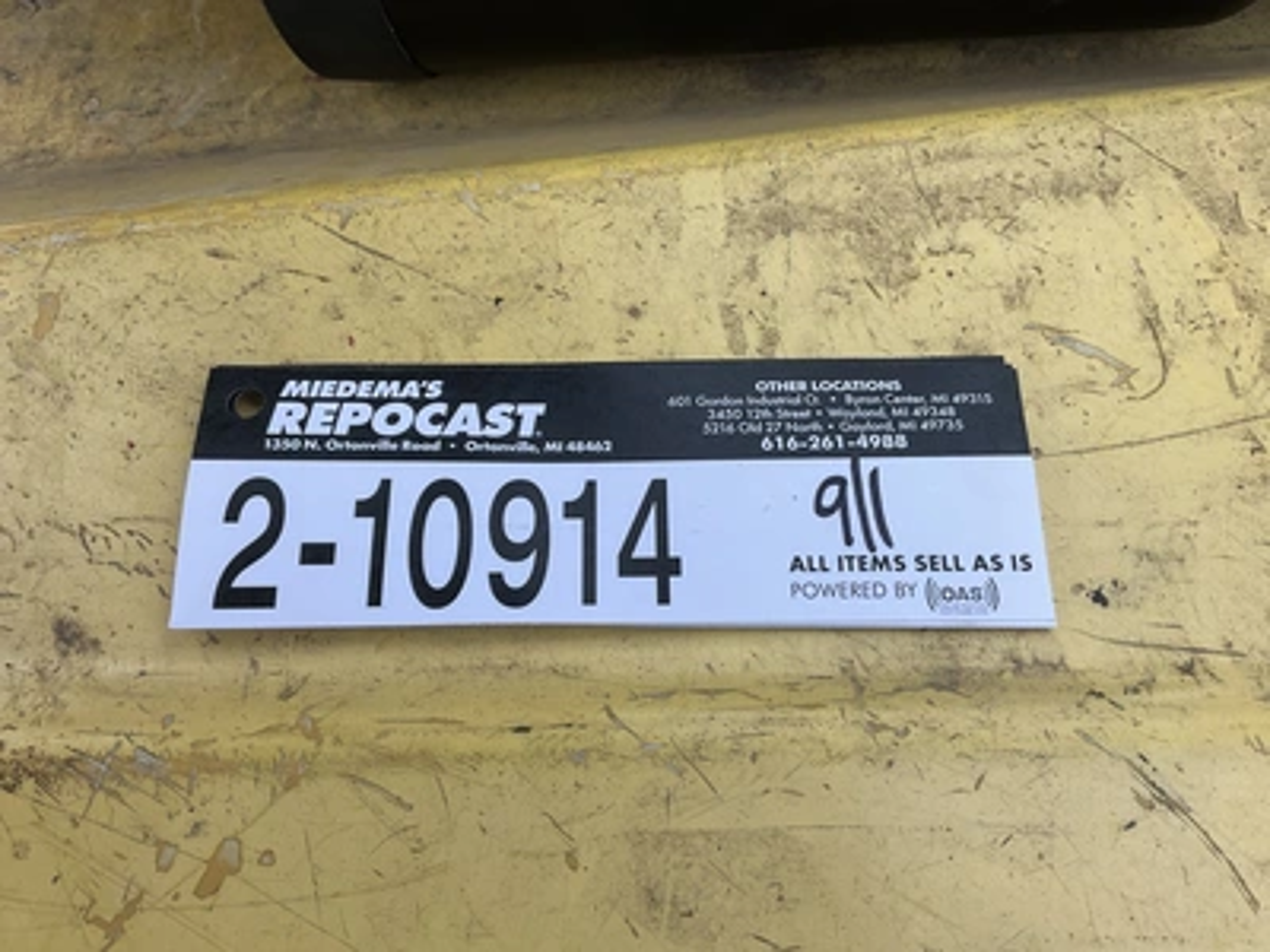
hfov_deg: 61.7
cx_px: 635
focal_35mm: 29
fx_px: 1064
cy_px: 476
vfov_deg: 48.2
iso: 20
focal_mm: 3
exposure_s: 1/122
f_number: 1.8
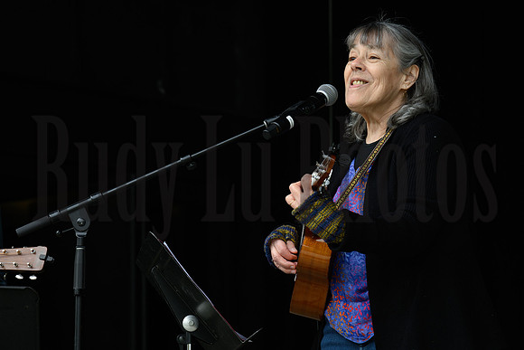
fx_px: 1893
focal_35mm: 130
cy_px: 175
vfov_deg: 10.6
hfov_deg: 15.8
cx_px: 262
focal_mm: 130
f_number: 8
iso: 400
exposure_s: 1/320
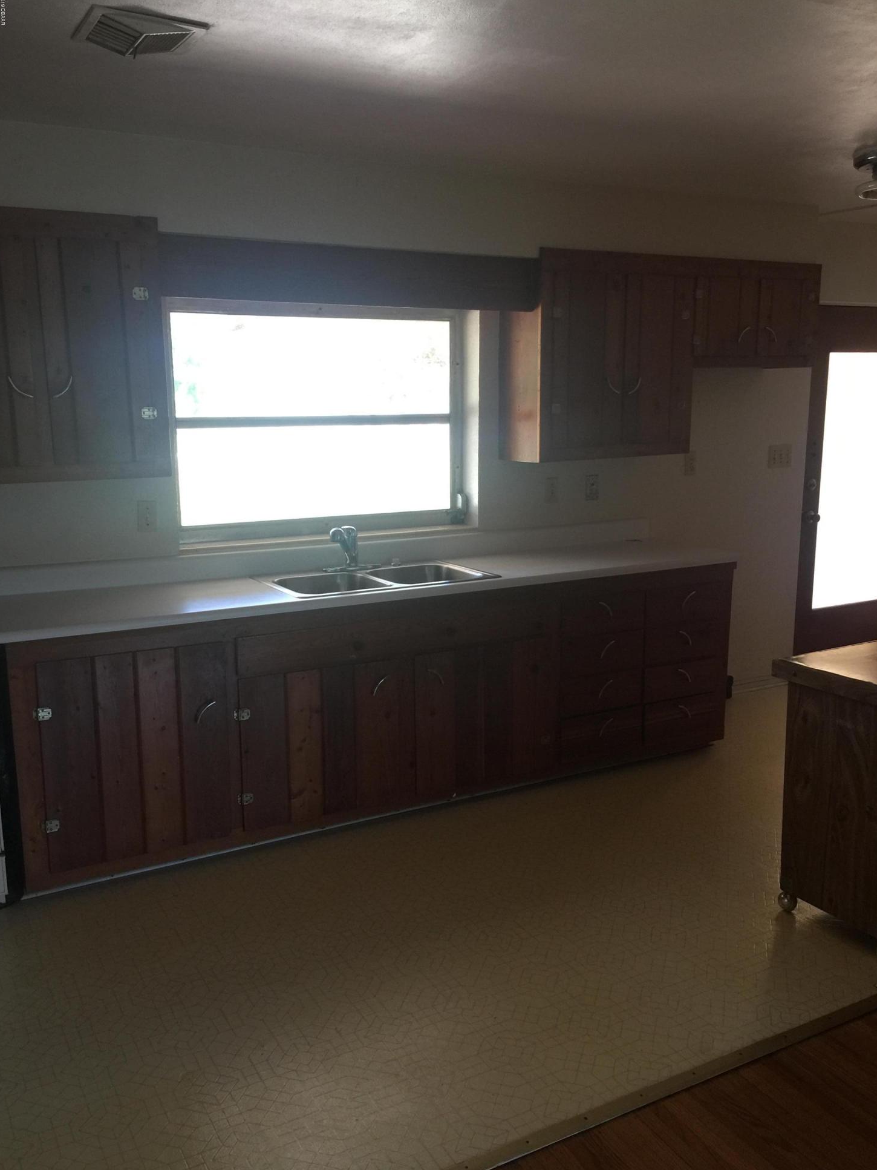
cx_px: 428
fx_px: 1013
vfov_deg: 60.0
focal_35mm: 30
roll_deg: +0.8
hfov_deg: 46.8
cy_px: 595
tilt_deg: -9.7
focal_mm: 4.15
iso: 50
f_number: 2.2
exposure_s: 1/33
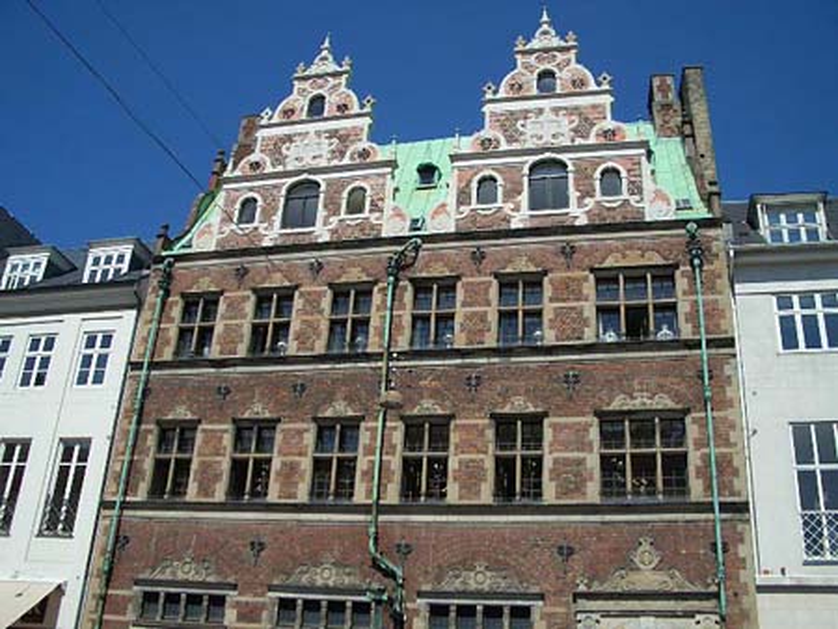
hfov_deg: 52.6
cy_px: 314
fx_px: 848
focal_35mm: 35
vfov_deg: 40.7
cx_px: 419
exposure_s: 1/800
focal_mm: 5.8
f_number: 4.3
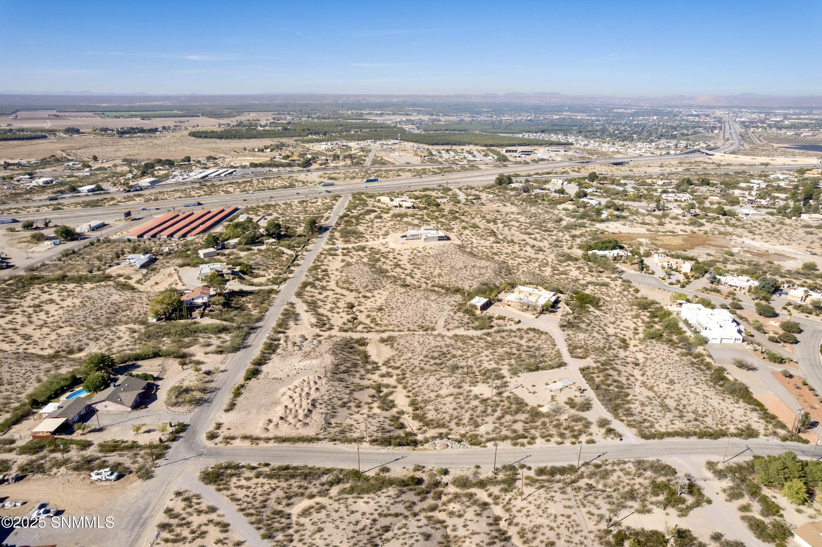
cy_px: 274
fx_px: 502
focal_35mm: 22
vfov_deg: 57.2
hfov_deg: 78.6
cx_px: 411
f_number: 2.8
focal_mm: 8.38
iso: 100
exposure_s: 1/2000
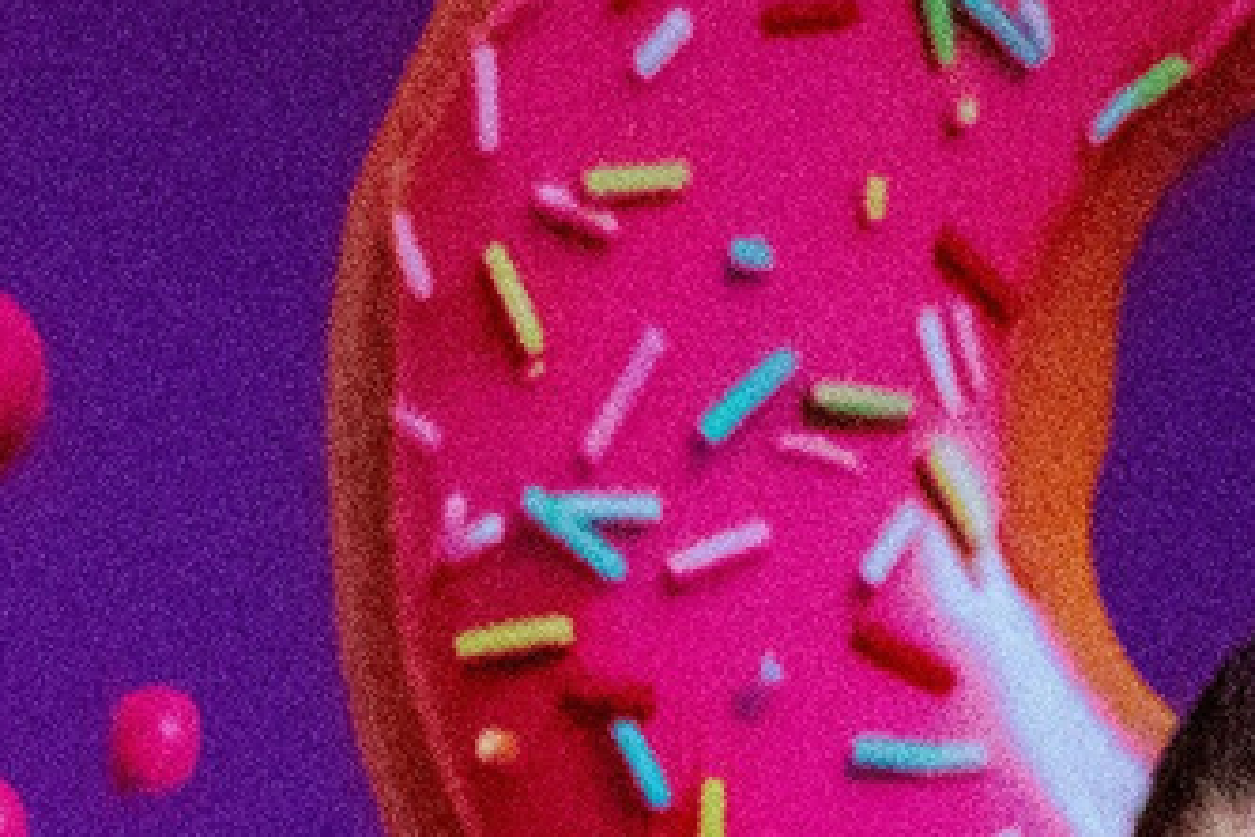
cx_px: 377
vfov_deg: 2.4
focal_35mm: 554
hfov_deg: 3.7
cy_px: 2758
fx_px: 19312
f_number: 5.6
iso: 3200
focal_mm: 48
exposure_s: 1/125
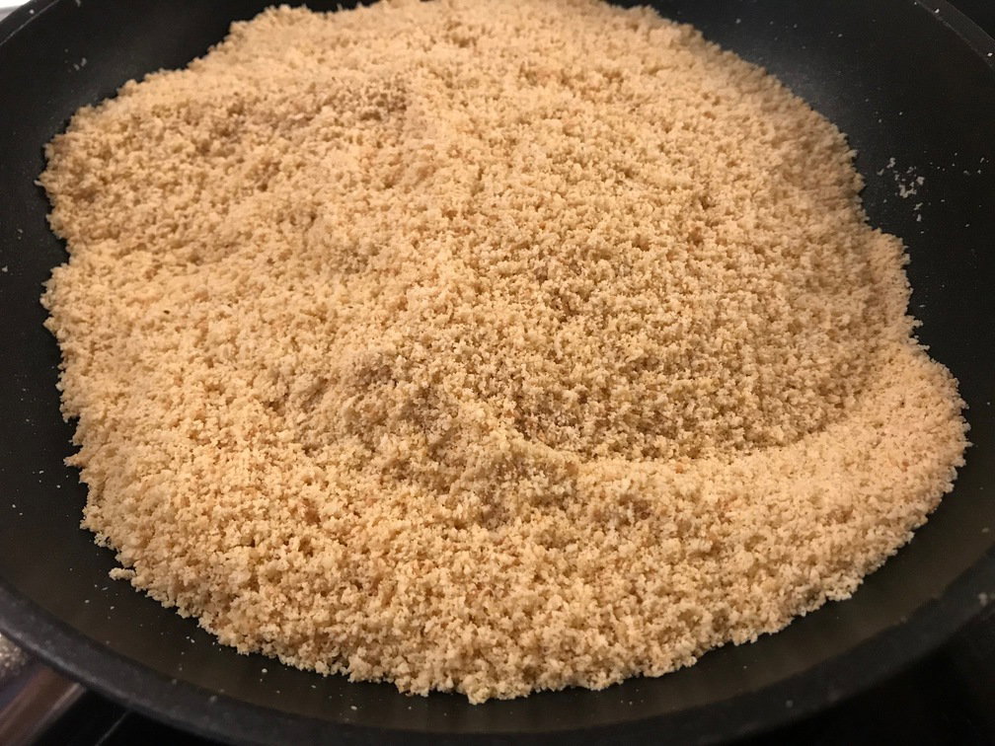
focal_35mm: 28
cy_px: 373
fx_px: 805
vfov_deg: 49.7
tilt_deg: -53.5
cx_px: 498
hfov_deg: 63.4
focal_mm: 3.99
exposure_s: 1/16
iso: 100
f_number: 1.8
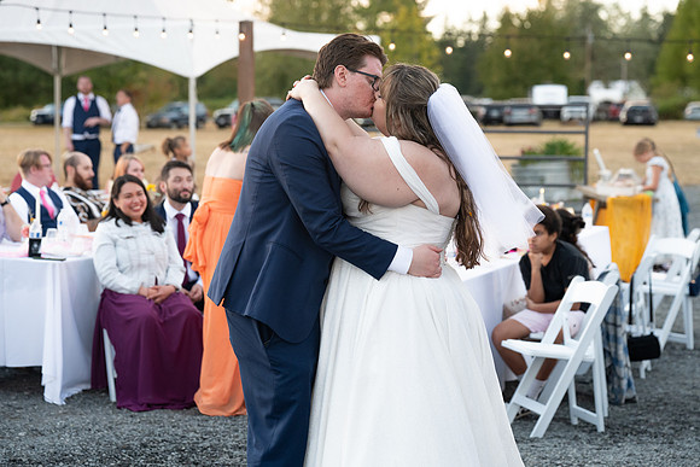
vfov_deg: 15.7
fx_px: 1692
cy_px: 234
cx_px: 350
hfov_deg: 23.4
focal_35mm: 87
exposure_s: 1/500
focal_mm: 87
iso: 1600
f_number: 4
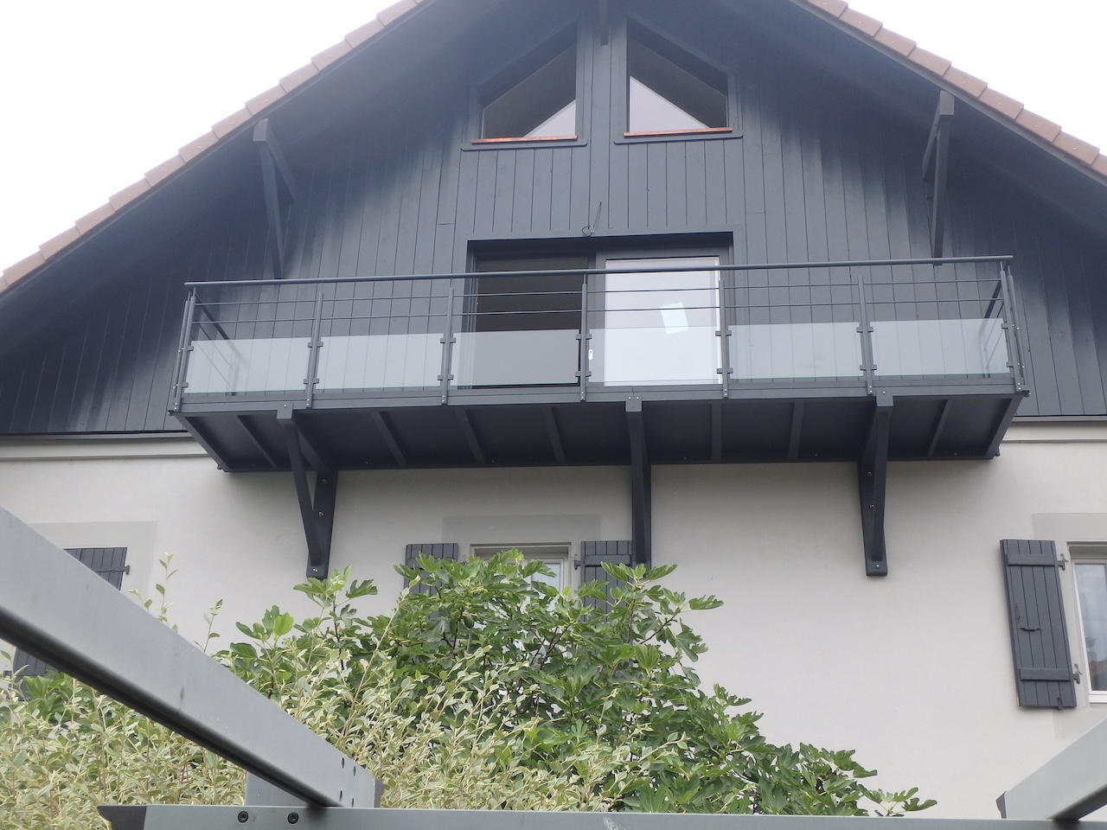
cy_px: 415
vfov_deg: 36.8
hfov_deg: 47.9
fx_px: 1247
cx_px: 554
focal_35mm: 39
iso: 125
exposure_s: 1/200
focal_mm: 6.9
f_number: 5.1
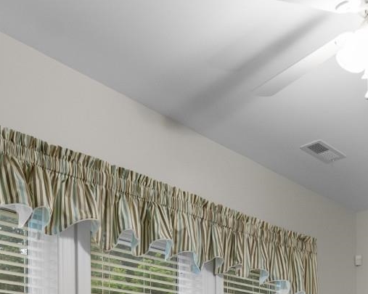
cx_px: 168
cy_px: 379
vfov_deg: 27.9
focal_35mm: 45
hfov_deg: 41.1
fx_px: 490
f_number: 4.5
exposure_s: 1/8
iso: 100
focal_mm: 10
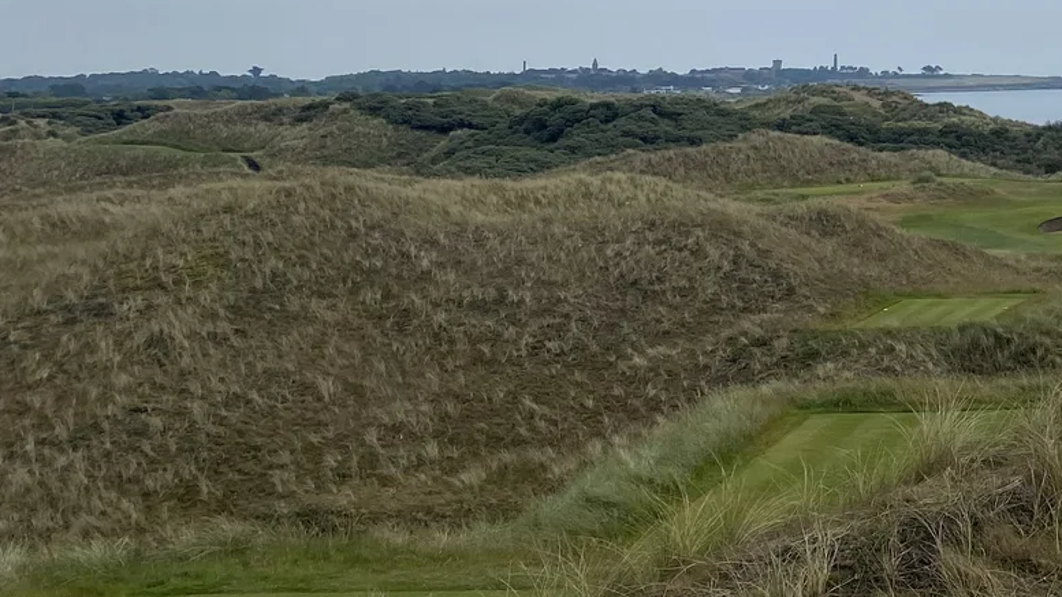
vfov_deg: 16.4
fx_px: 1971
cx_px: 1307
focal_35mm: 70
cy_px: -165
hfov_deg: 26.5
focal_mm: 4.25
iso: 32
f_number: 1.8
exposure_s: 1/5495
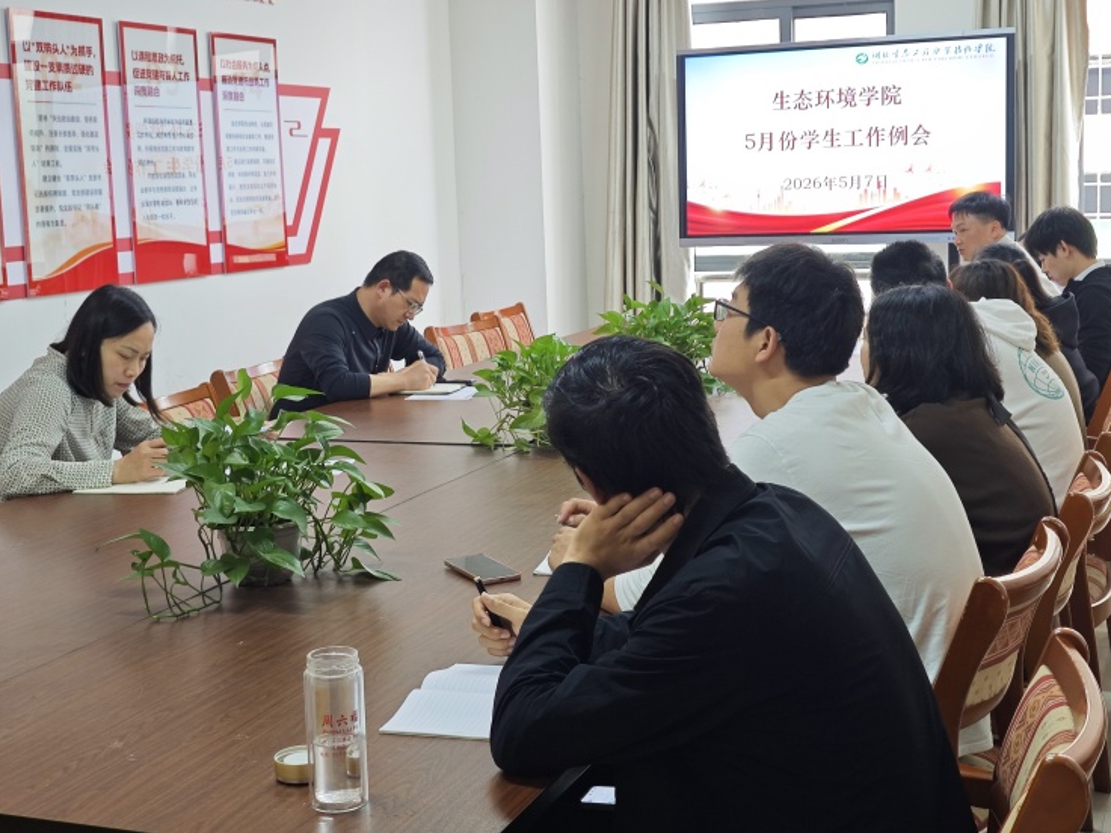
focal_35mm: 50
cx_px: 572
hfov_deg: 38.2
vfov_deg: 29.1
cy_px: 389
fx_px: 1605
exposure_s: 1/60
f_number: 1.6
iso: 160
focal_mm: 6.55
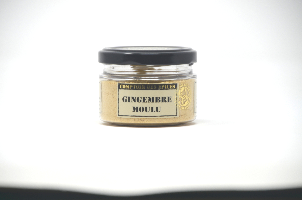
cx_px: 151
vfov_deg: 3.4
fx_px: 3390
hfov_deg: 5.1
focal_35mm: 405
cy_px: 100
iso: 100
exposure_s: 1/40
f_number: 7.1
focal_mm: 270
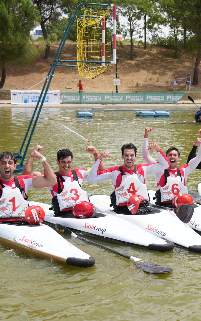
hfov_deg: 20.4
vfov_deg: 33.0
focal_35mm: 62
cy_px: 161
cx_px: 195
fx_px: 543
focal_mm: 40
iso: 100
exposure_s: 1/800
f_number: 4
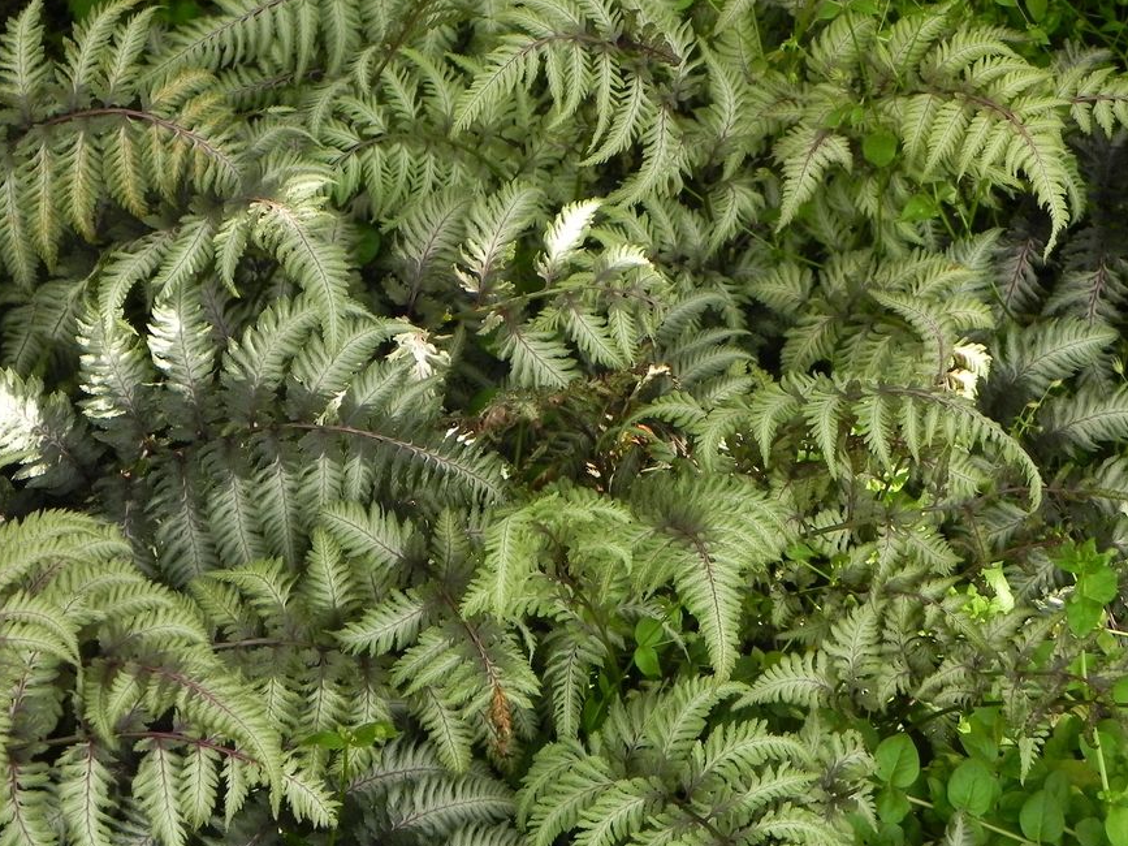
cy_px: 416
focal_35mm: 144
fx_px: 4692
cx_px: 451
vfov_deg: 10.3
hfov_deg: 13.7
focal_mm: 20.8
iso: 160
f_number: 4.5
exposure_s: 1/160
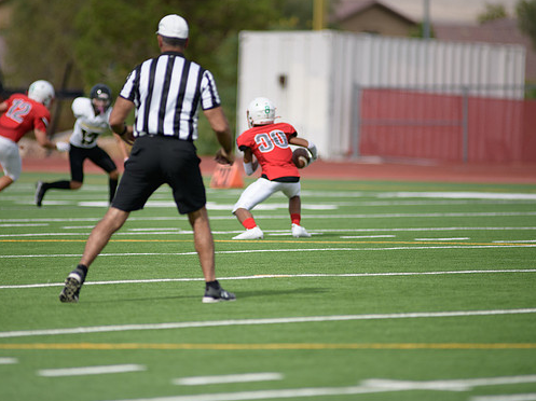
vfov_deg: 4.4
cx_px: 247
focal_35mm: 337
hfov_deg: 5.9
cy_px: 195
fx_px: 5214
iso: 400
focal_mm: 300
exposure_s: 1/8000
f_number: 2.8
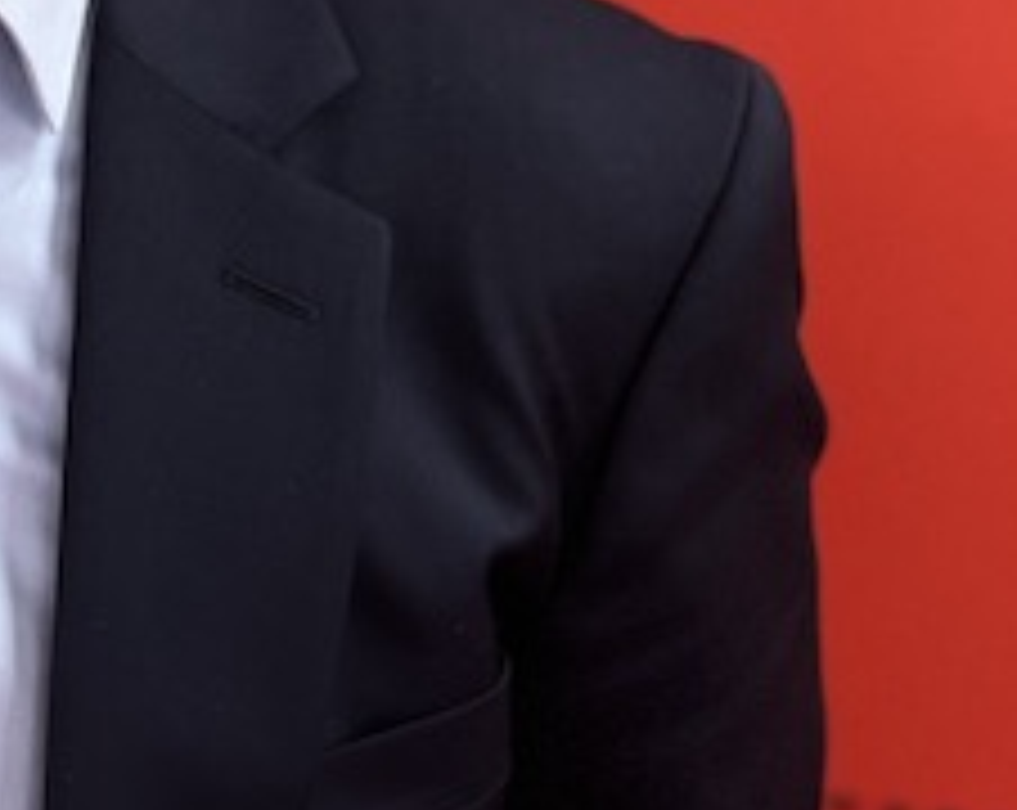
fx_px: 2704
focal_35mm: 90
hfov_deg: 20.1
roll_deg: -1.2
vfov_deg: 16.1
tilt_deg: -4.5
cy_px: -243
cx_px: -180
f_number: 1.5
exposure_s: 1/50
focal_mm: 5.7
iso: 160
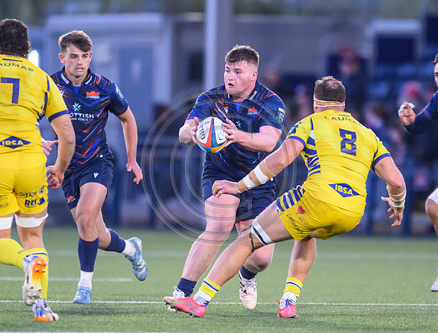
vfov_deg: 1.7
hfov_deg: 2.2
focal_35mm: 898
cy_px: 147
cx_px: 286
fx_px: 11423
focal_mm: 560
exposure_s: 1/1250
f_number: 4
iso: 6400
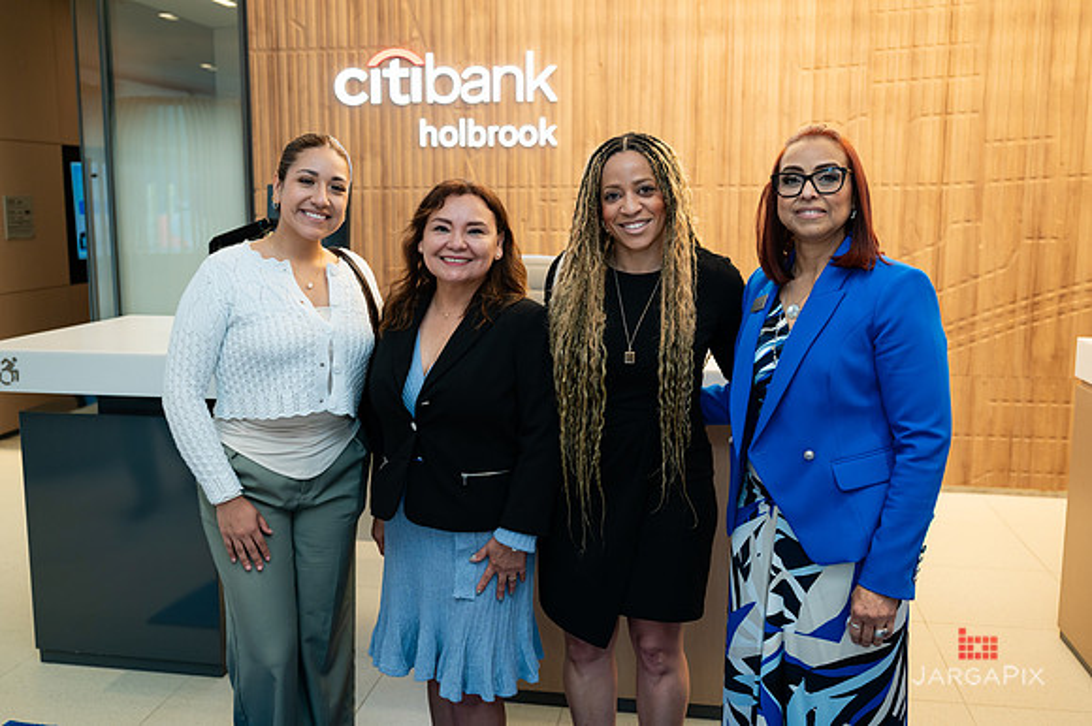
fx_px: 1023
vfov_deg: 39.1
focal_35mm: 34
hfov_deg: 56.2
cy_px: 348
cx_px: 541
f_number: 3.5
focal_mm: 32
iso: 500
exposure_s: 1/200
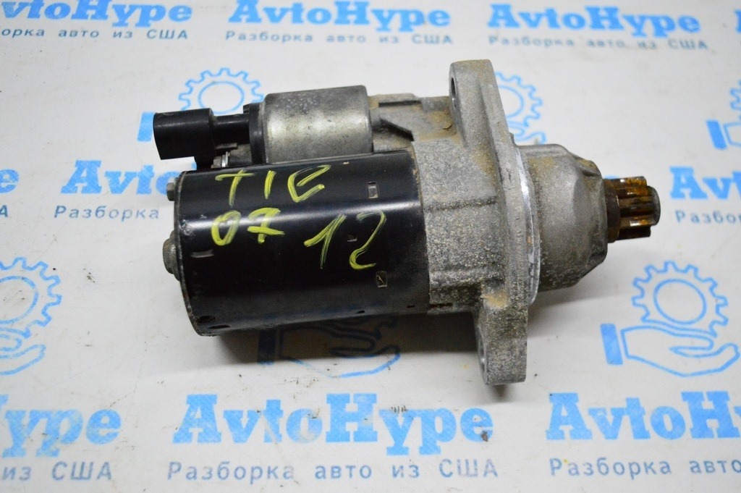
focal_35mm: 39
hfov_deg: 49.6
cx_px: 370
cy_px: 246
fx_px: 802
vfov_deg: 34.2
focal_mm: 26
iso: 6400
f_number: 4
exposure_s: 1/800
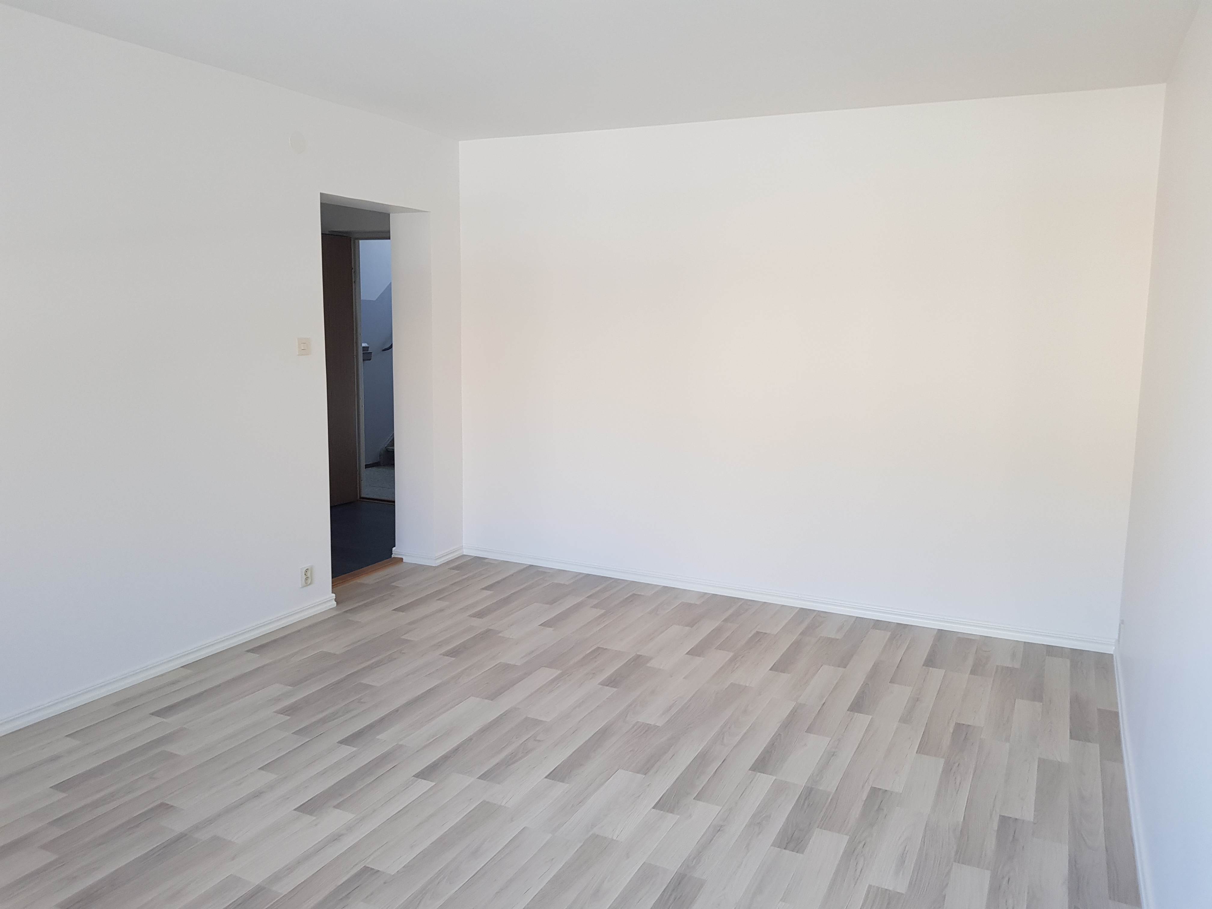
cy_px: 454
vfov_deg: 53.1
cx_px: 606
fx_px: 910
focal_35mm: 26
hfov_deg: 67.3
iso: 80
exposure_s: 1/60
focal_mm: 4.2
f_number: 1.7
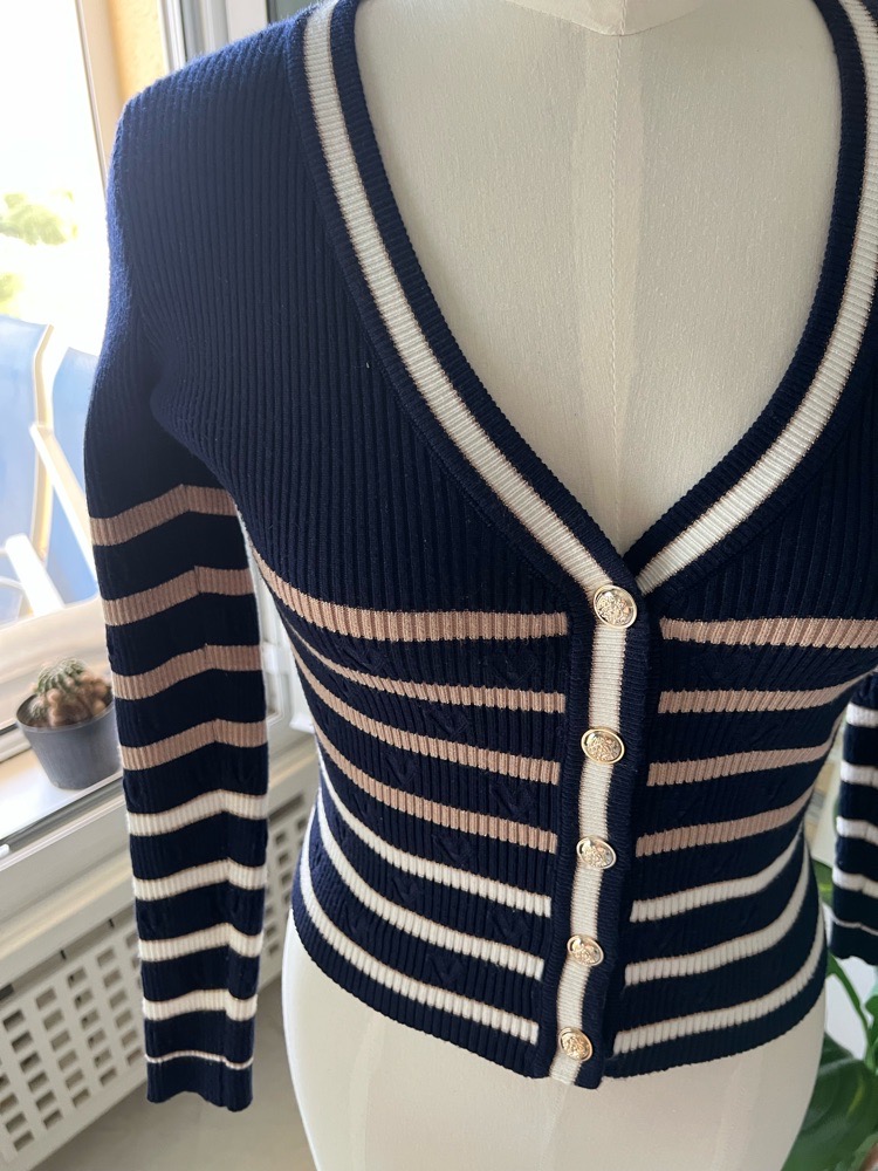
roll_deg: -0.4
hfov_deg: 53.1
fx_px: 879
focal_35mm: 26
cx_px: 439
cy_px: 586
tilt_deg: -26.1
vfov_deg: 67.3
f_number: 1.5
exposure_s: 1/60
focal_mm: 5.7
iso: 250
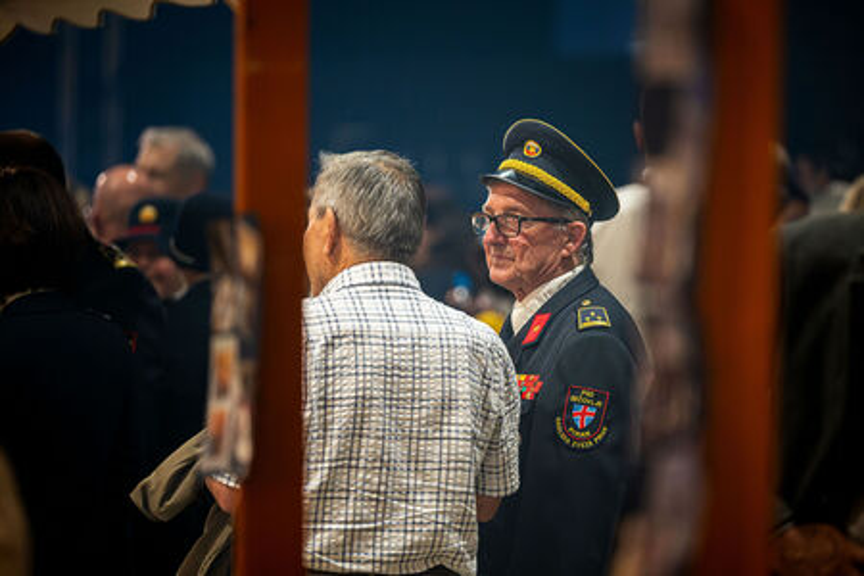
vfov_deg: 6.3
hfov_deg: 9.4
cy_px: 268
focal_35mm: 219
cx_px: 461
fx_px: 5265
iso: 2500
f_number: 2.8
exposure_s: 1/250
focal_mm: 200
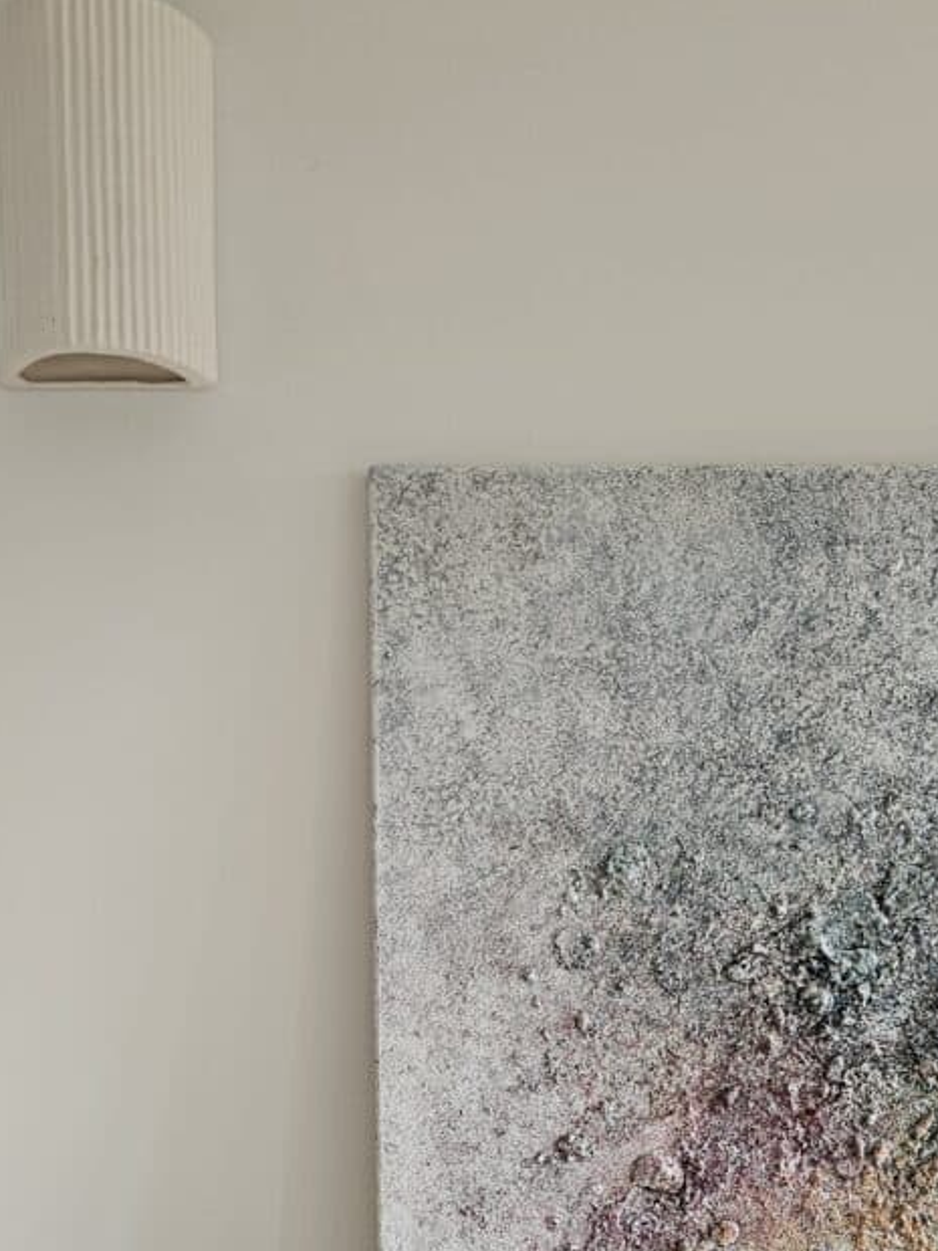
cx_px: 379
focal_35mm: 38
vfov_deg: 47.3
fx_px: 1373
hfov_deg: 37.6
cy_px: 930
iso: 200
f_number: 1.8
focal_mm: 5.4
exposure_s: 1/180
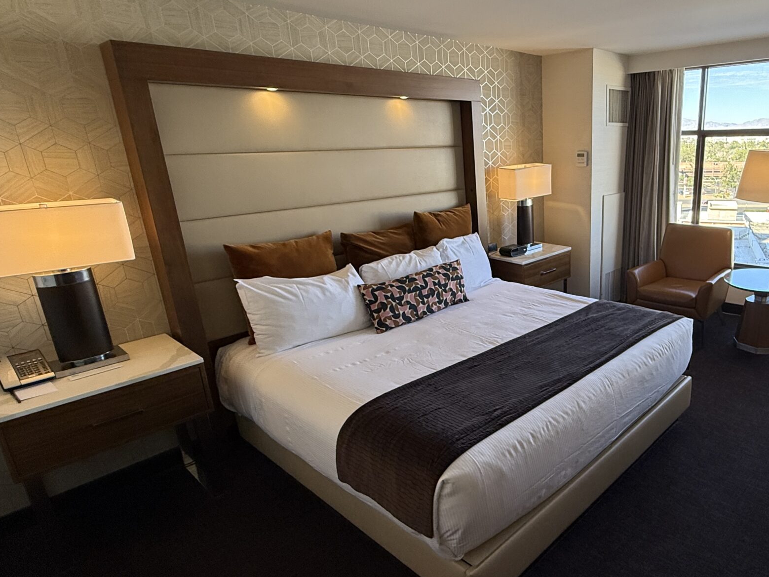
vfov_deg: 58.9
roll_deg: +0.6
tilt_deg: -17.4
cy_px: 296
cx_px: 548
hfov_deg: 70.4
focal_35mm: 23
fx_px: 511
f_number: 2.2
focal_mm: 2.22
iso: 160
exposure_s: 1/120
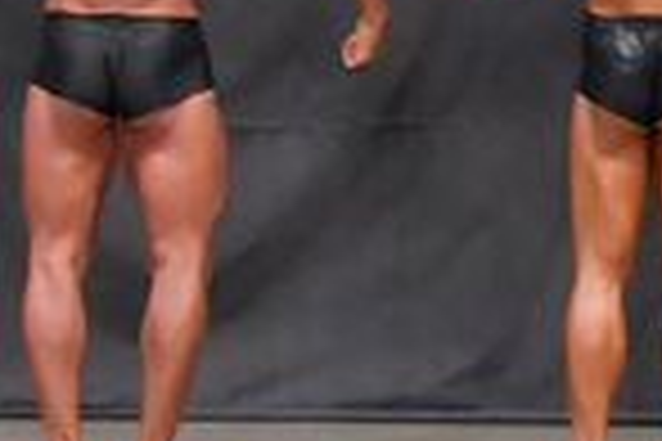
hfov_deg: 4.2
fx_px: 8991
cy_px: 86
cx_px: 1344
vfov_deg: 2.8
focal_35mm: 489
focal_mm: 62
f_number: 5.6
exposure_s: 1/400
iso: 6400
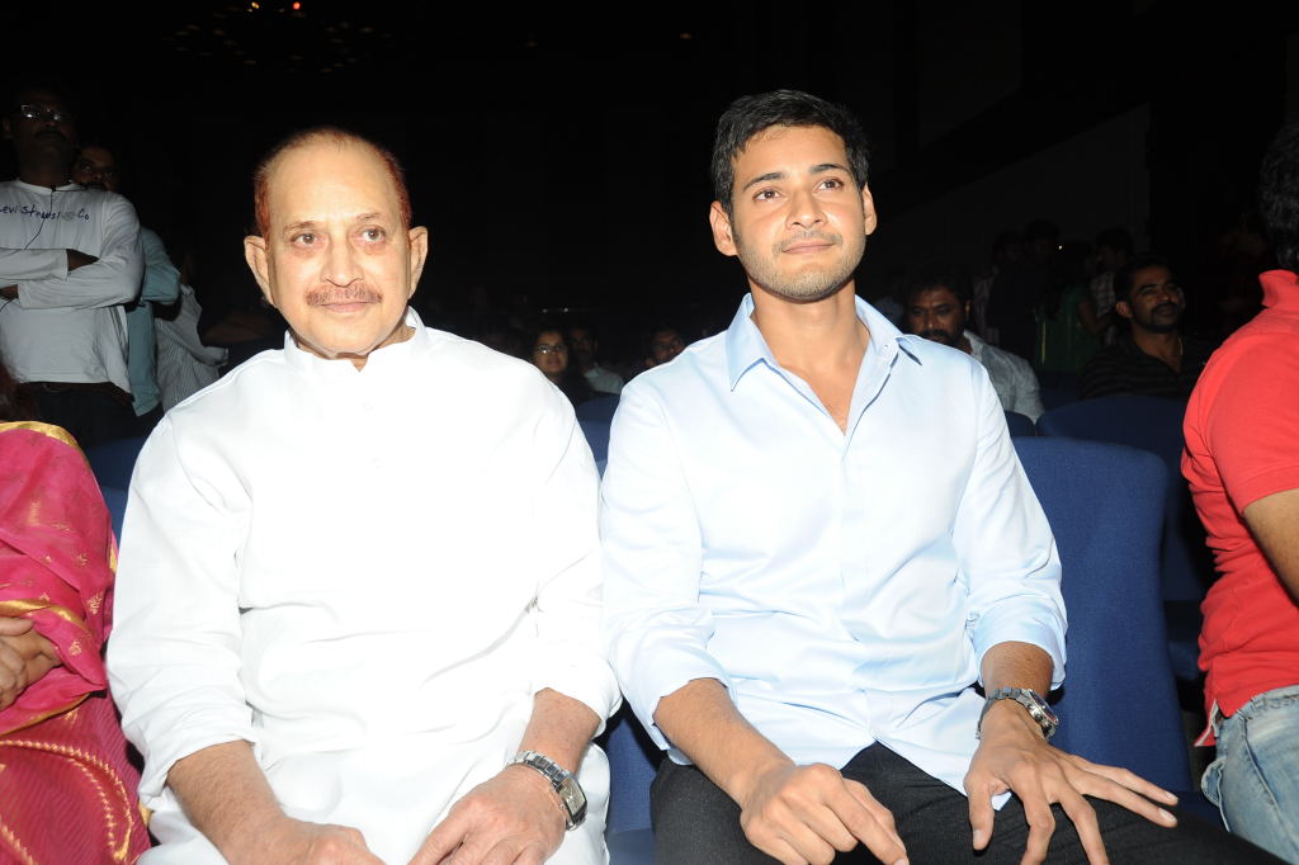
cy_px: 432
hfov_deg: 58.7
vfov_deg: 41.1
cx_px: 650
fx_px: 1154
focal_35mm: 32
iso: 200
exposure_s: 1/125
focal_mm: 32
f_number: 8
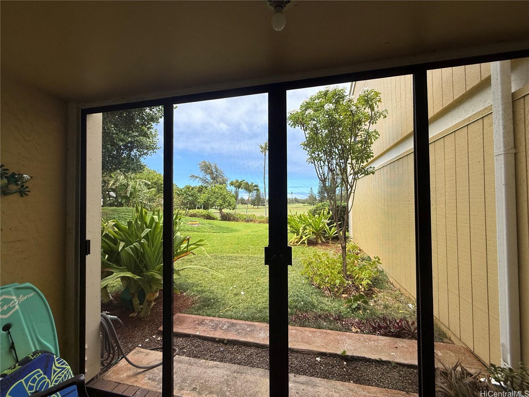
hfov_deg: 102.1
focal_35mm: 14
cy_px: 198
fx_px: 214
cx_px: 264
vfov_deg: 85.7
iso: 50
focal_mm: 2.22
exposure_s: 1/864
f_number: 2.2
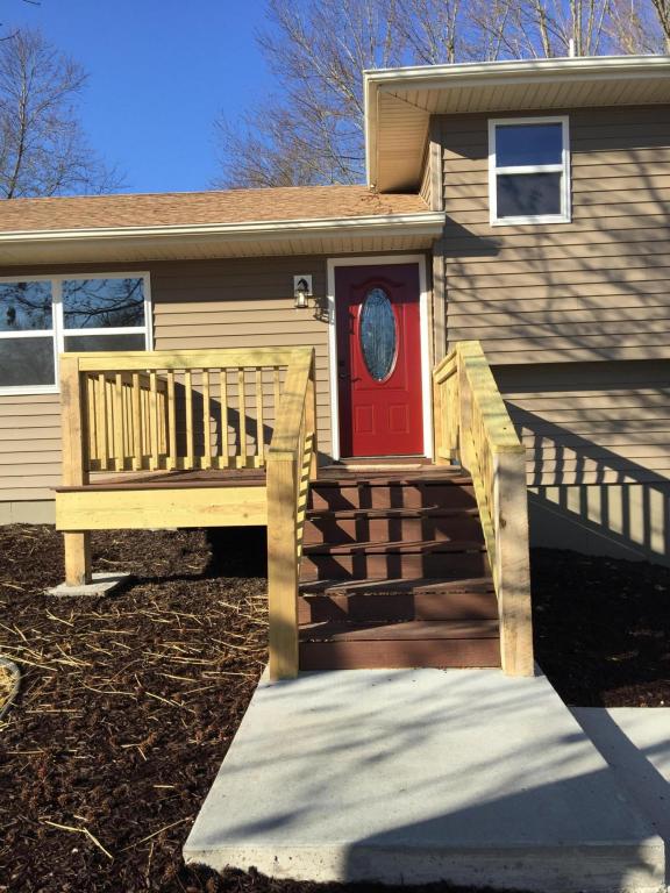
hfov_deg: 48.2
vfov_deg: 61.7
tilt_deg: +0.0
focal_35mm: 29
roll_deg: +0.5
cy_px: 446
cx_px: 335
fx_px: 748
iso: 32
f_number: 2.2
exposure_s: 1/1130
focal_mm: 4.15
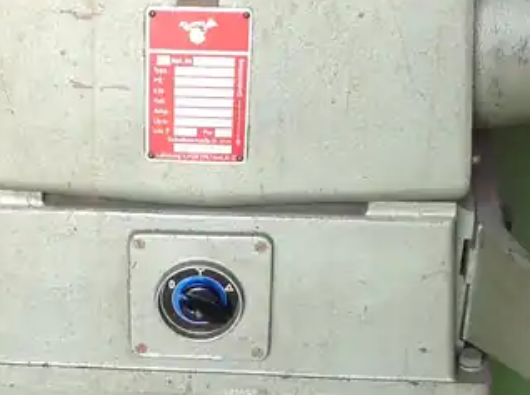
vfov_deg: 13.2
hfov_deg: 17.8
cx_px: 145
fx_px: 1680
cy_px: 390
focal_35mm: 110
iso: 80
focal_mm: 4.28
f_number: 2.4
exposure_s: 1/60
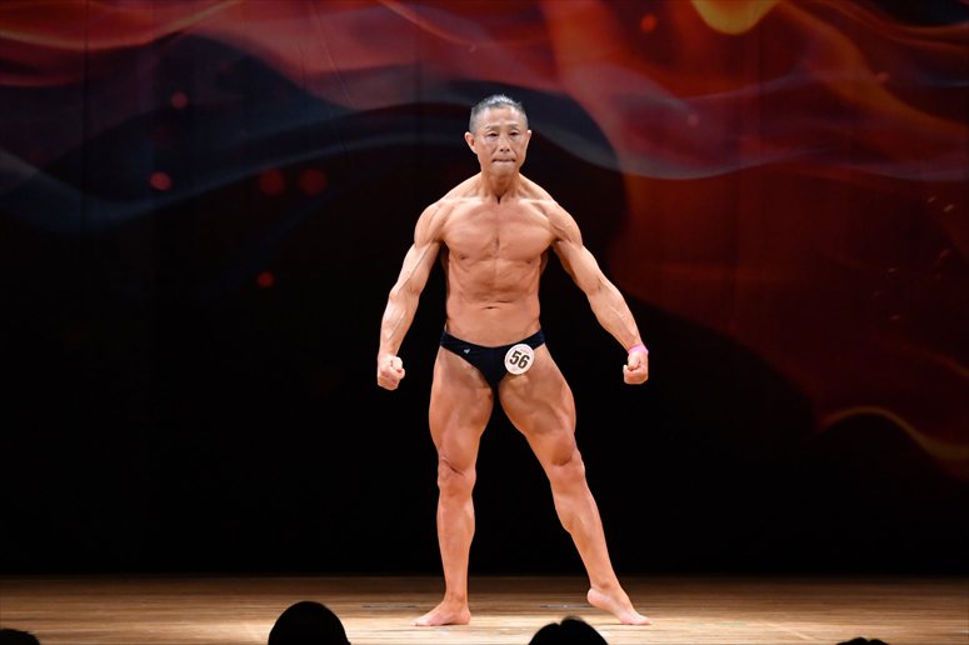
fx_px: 6457
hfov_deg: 8.6
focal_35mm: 240
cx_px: 484
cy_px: 322
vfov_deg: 5.7
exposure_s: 1/400
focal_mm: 160
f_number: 5.6
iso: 4000
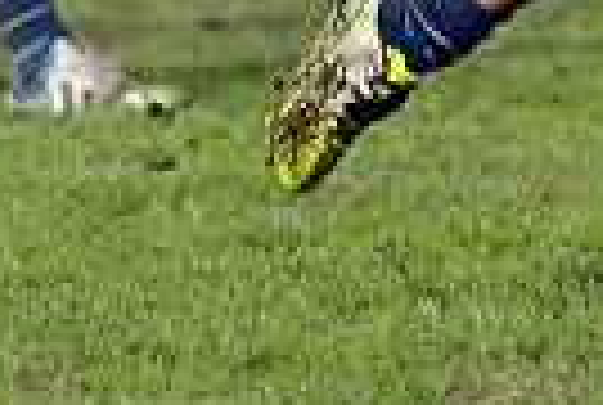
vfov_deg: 2.5
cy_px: -394
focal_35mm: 561
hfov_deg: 3.7
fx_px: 9418
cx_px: 742
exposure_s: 1/2500
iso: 500
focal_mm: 130
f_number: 4
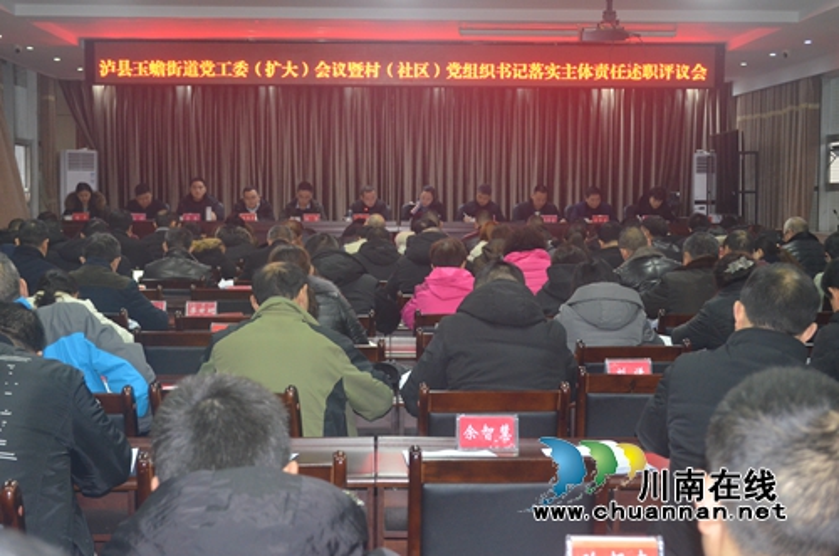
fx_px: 1256
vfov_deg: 24.9
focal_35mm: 54
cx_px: 420
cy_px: 278
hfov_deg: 36.9
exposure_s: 1/60
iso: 2200
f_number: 5
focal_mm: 36
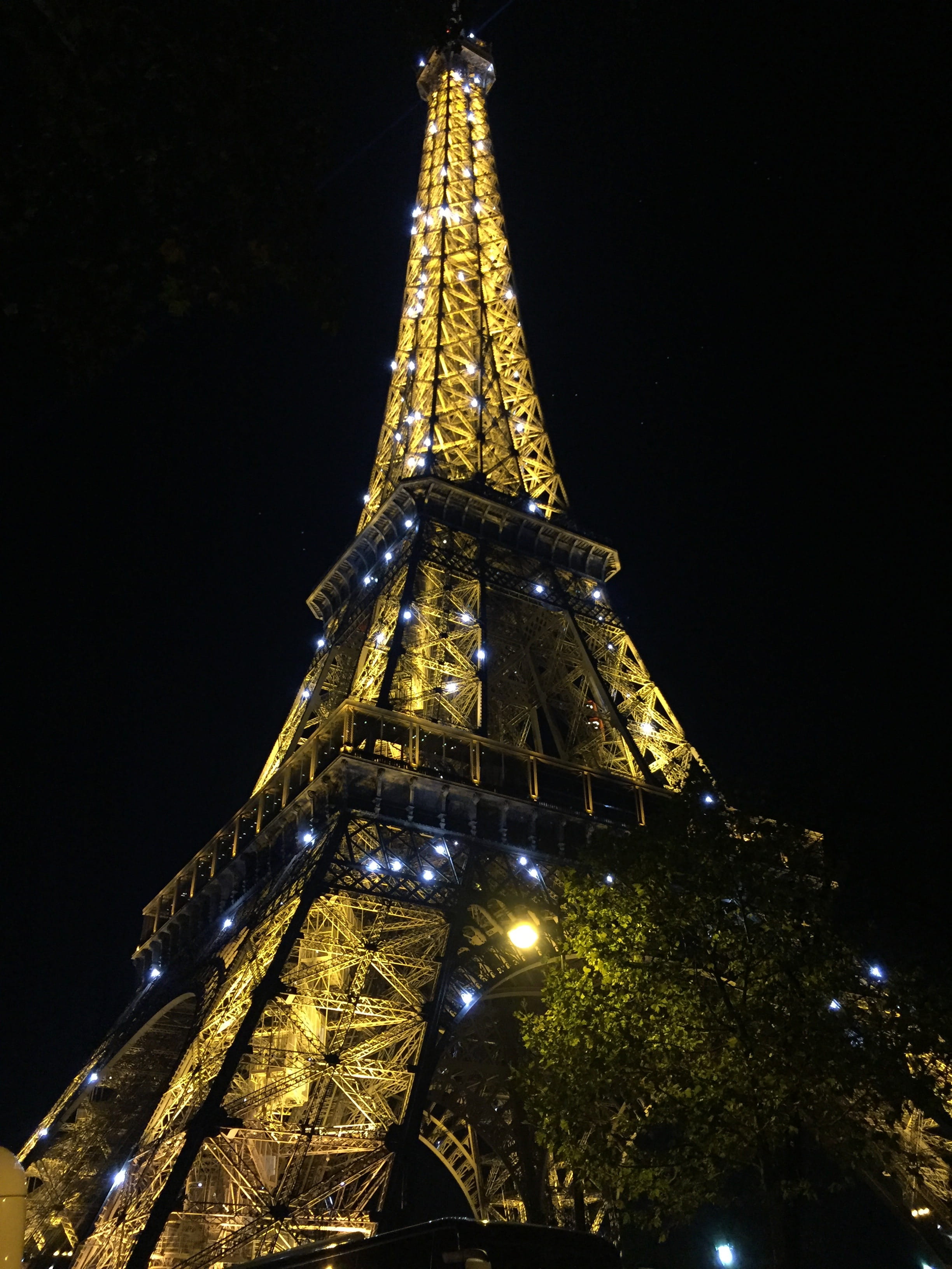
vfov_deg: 61.7
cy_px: 634
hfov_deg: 48.2
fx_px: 1063
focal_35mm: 29
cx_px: 476
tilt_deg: +34.8
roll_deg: -0.6
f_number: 2.2
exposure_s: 1/33
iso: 200
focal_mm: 4.15
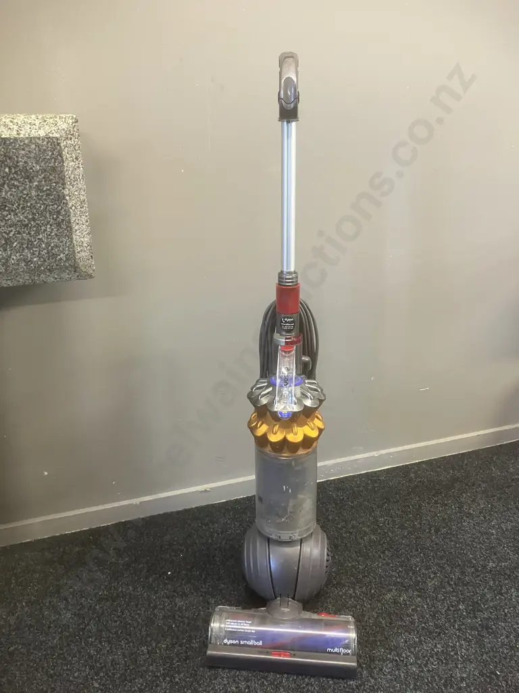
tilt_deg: -19.7
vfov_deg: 63.4
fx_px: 560
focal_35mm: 28
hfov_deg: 49.7
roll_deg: +0.6
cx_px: 260
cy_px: 346
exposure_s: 1/33
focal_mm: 3.99
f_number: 1.8
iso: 250
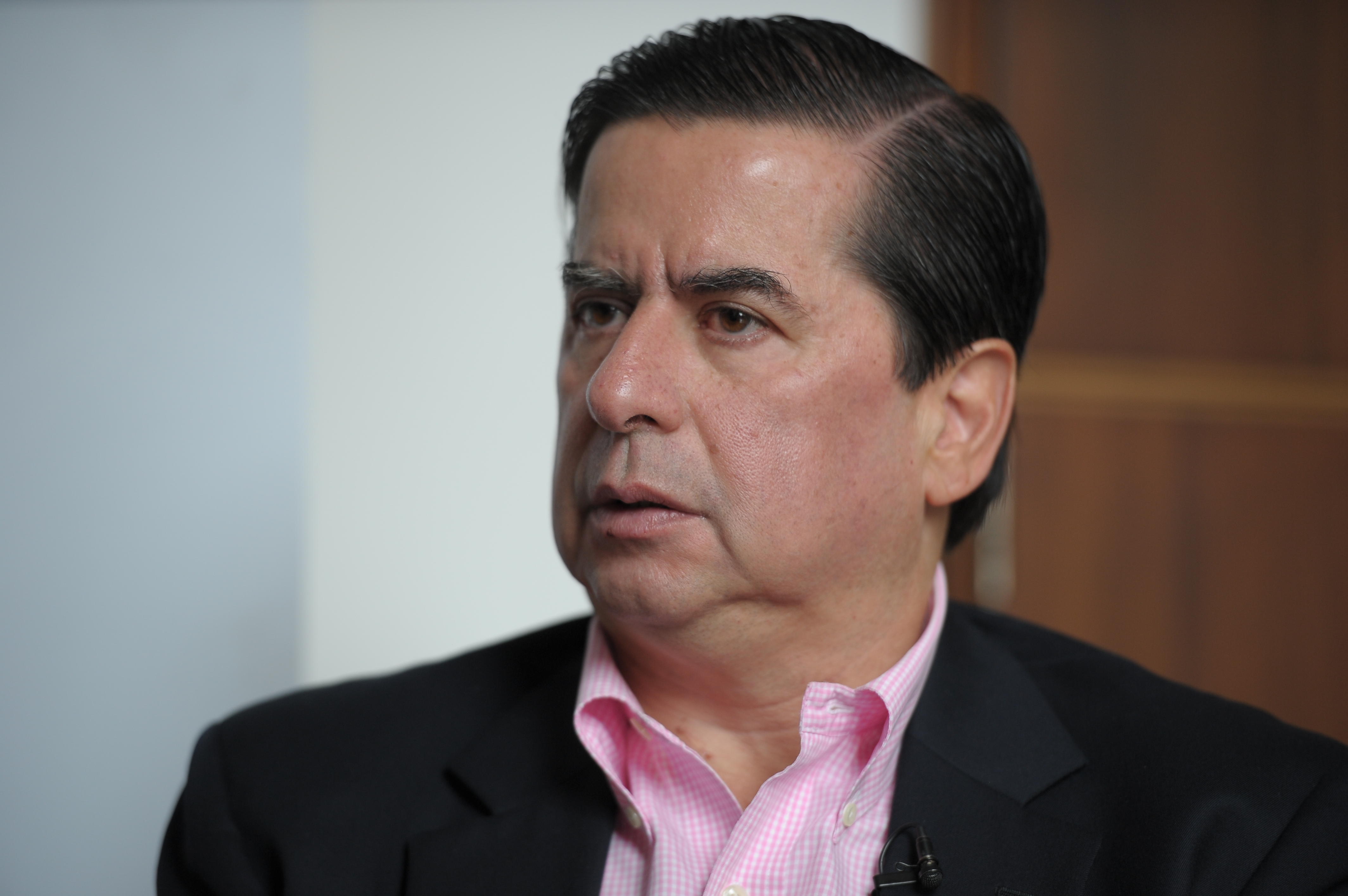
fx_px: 7484
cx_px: 674
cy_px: 448
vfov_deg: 6.9
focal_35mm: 200
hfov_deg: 10.3
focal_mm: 200
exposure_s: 1/320
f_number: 2.8
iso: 500
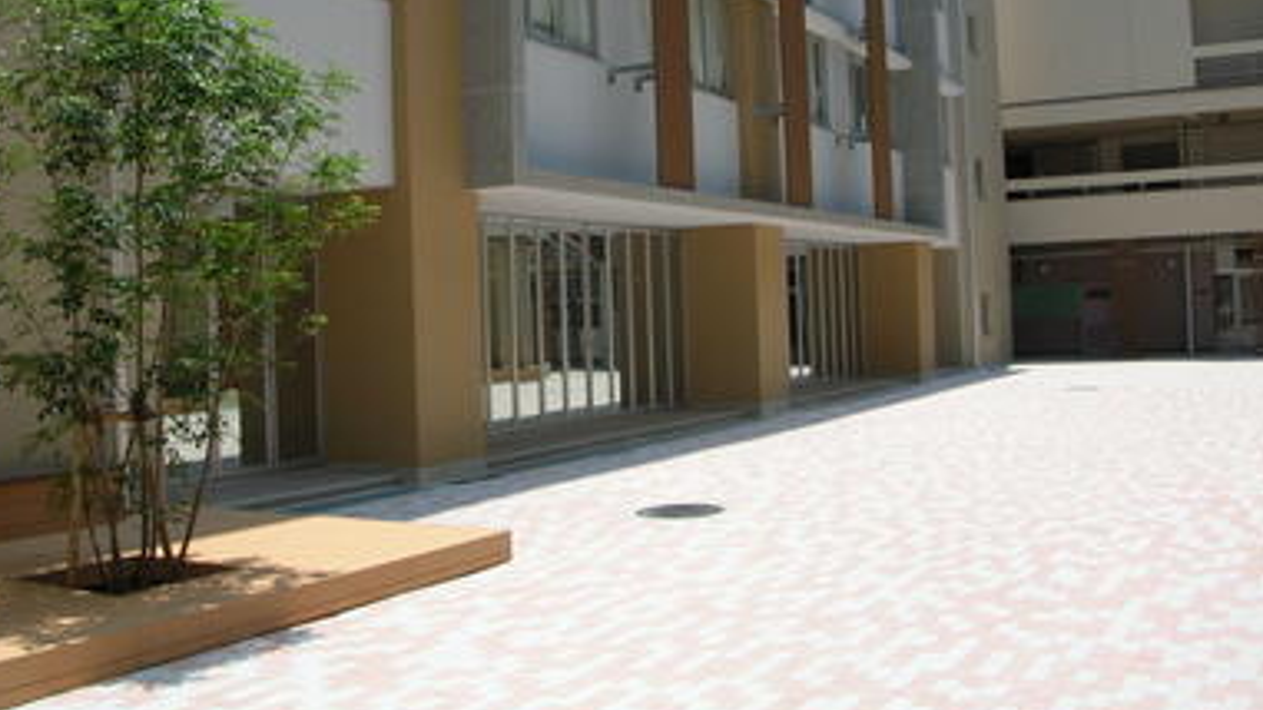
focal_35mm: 40
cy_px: 249
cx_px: 620
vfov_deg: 29.5
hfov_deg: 50.5
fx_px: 1339
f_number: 5.6
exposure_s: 1/278
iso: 50
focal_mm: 5.8
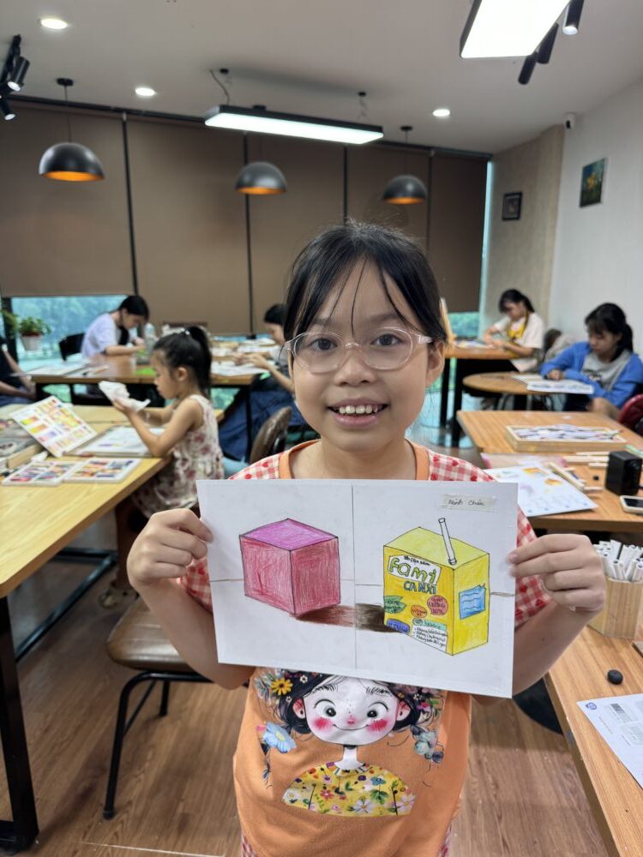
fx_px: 594
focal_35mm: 24
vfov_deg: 71.6
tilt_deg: -14.8
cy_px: 428
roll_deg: -0.7
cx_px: 322
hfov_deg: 56.8
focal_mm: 6.76
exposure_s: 1/100
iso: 100
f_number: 1.78
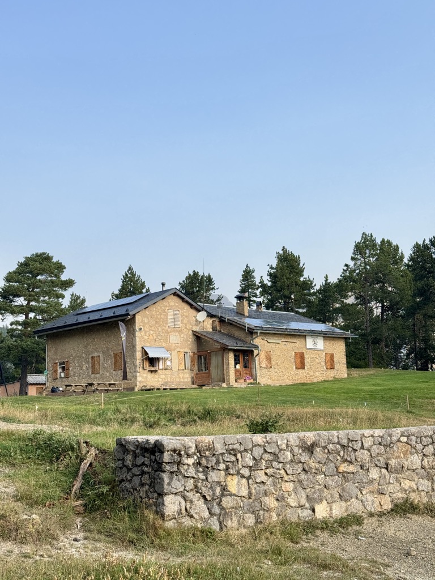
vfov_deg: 39.7
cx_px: 218
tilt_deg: +9.5
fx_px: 804
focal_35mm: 48
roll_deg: +2.9
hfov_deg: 30.3
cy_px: 290
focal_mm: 6.76
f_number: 1.78
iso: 64
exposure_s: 1/888
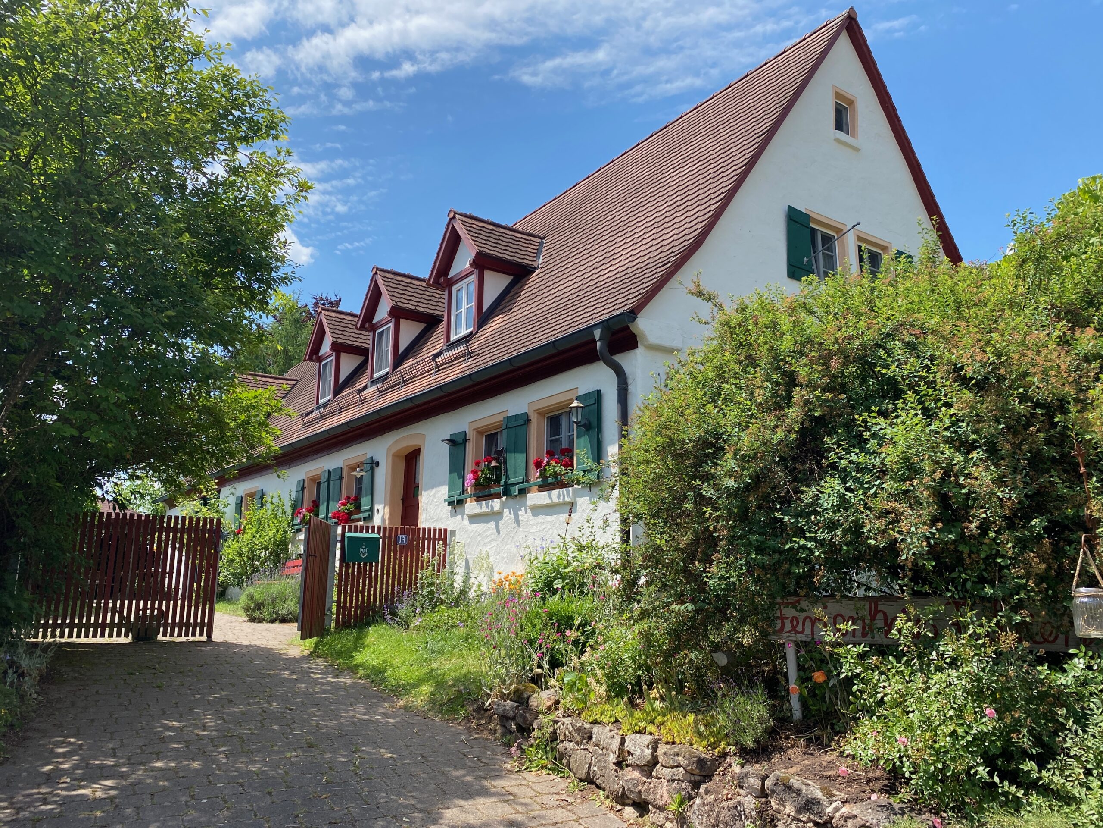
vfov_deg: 53.1
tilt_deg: +11.4
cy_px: 414
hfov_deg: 67.3
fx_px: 828
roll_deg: -0.4
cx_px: 552
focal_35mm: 26
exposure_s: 1/1866
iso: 32
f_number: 1.8
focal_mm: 4.25
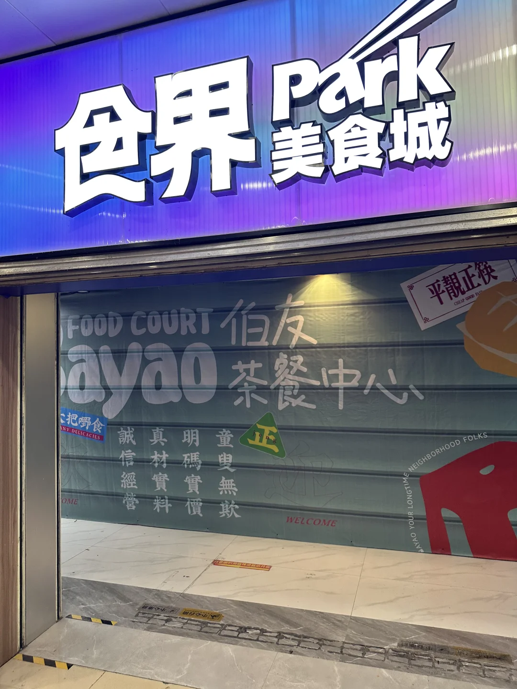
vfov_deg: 71.6
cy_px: 344
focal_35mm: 24
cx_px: 258
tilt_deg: +1.7
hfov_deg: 56.8
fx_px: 478
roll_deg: +0.1
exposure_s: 1/100
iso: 125
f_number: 1.78
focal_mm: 6.86
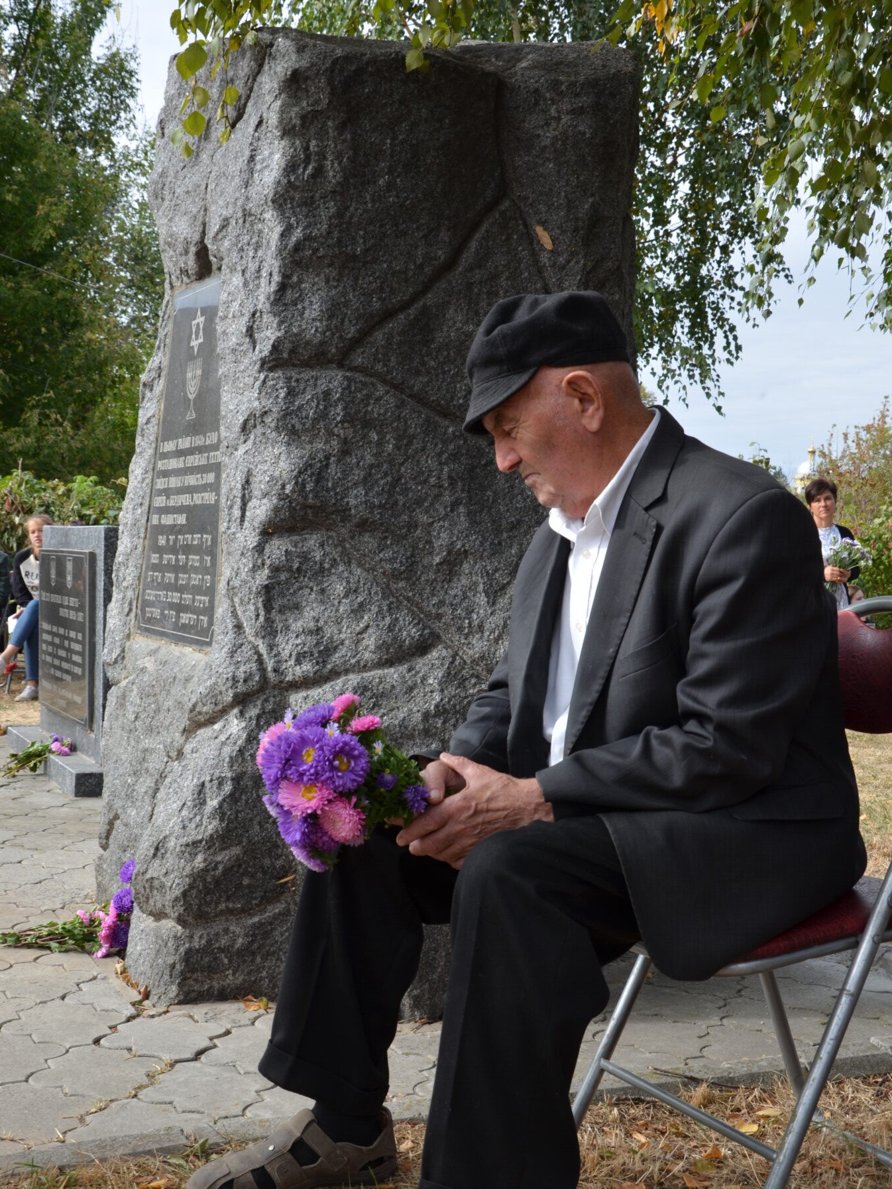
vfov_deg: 41.2
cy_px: 655
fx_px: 1580
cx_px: 447
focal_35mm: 46
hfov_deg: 31.5
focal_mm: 28
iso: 100
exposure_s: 1/100
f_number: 9
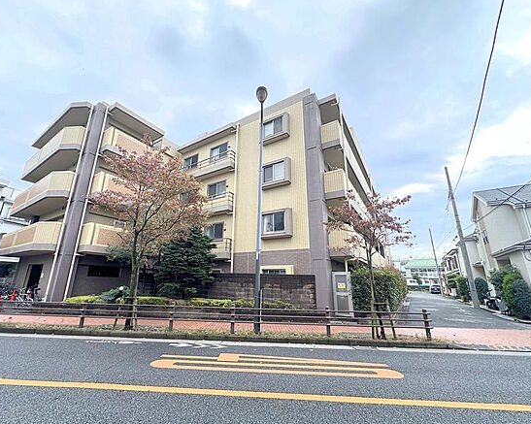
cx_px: 246
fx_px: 236
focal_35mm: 15
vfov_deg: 84.0
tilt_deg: +16.4
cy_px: 216
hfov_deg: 96.6
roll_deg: -1.7
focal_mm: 2.22
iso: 40
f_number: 2.2
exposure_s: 1/325
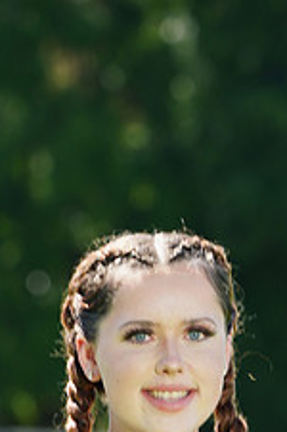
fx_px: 9056
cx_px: 138
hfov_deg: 1.8
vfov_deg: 2.7
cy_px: 539
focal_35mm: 755
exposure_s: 1/125
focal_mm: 294
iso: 200
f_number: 10
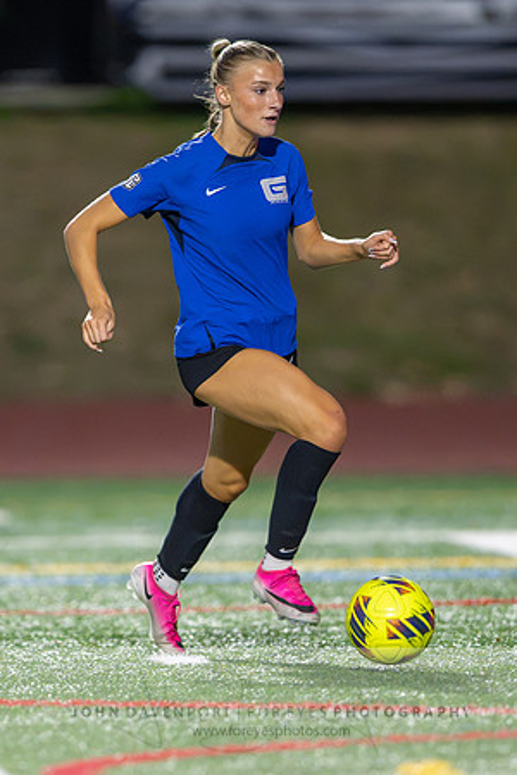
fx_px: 17638
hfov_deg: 1.7
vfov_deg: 2.5
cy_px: 529
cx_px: 214
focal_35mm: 819
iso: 8000
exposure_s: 1/1000
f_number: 2.8
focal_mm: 400
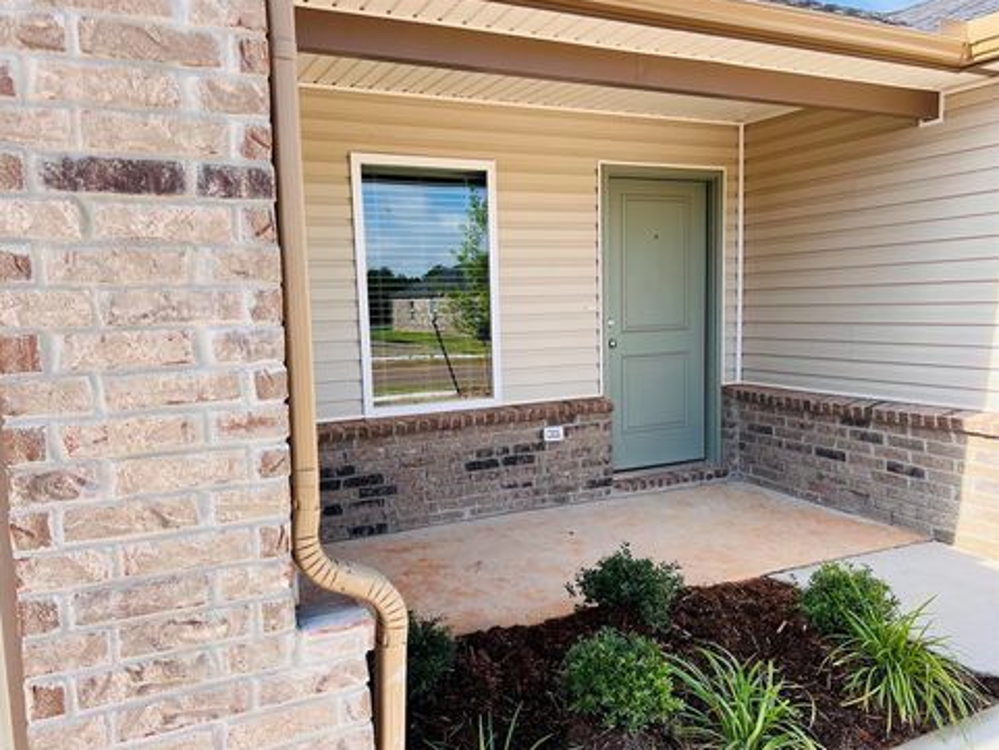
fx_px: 779
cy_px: 383
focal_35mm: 27
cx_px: 482
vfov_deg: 51.4
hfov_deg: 65.3
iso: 50
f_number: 1.5
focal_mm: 5.7
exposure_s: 1/982
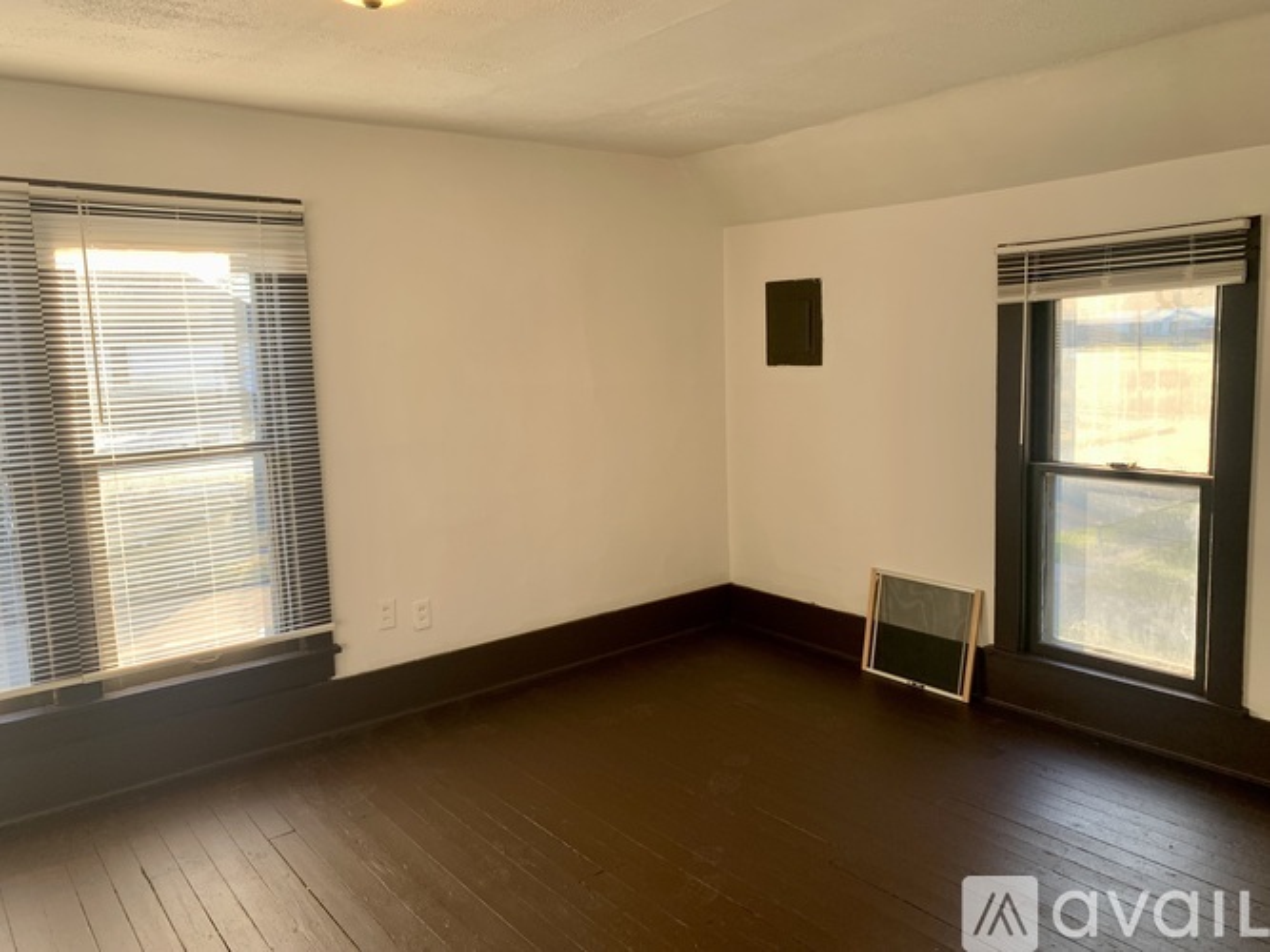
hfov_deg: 67.3
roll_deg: +1.9
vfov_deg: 53.0
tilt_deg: -8.1
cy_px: 476
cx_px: 635
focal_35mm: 26
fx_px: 954
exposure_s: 1/121
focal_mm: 4.25
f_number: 1.8
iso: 40
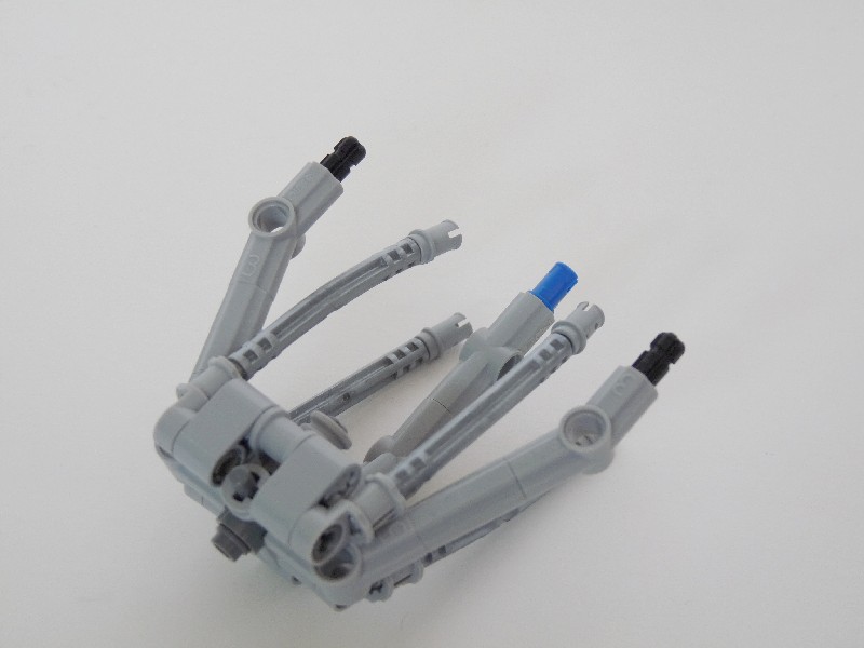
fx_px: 1947
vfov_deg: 18.9
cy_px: 324
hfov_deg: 25.0
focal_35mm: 78
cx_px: 432
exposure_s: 1/10
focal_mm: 13.8
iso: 100
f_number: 3.4
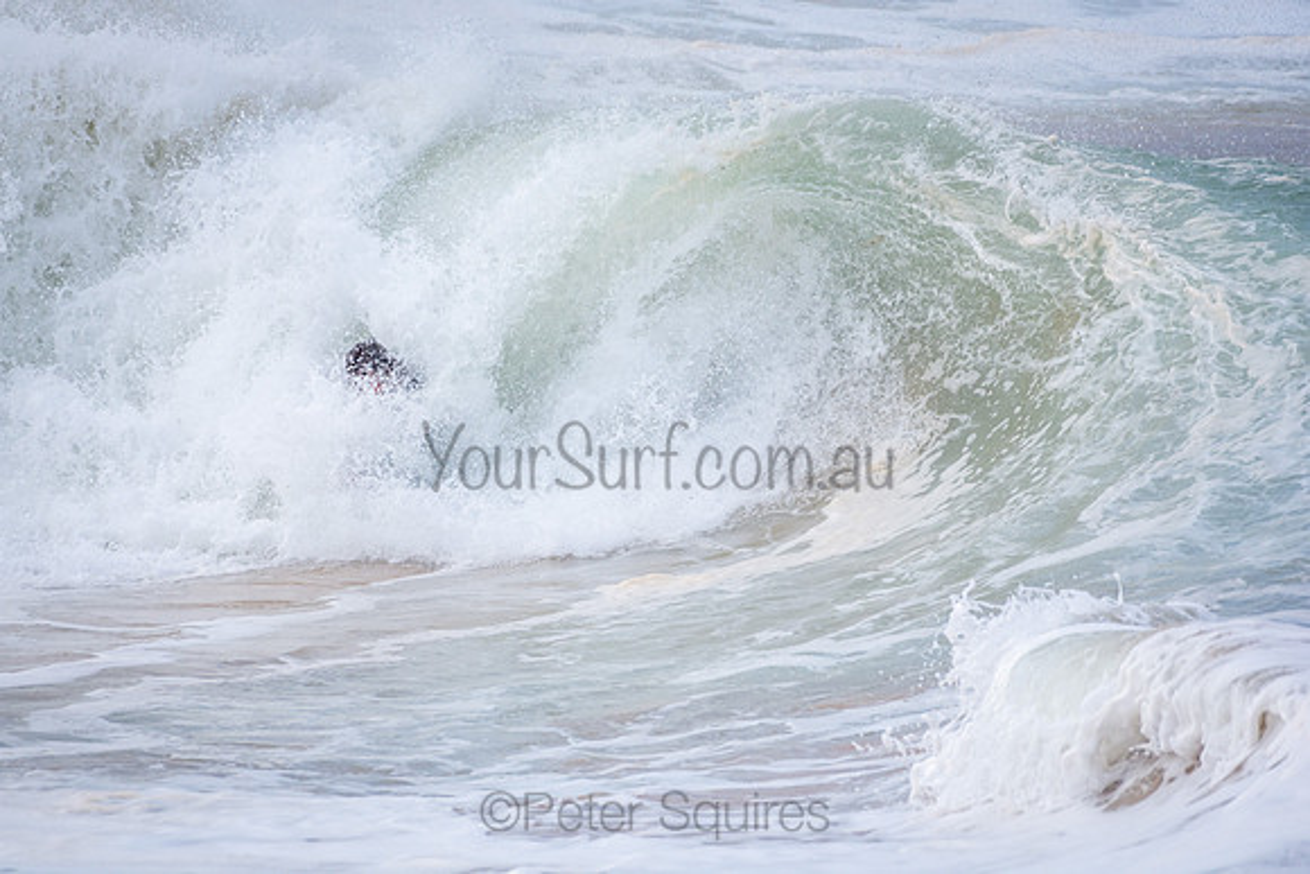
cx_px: 655
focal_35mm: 750
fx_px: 27297
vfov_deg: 1.8
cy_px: 437
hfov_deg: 2.7
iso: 200
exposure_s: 1/1000
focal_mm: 500
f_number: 6.3
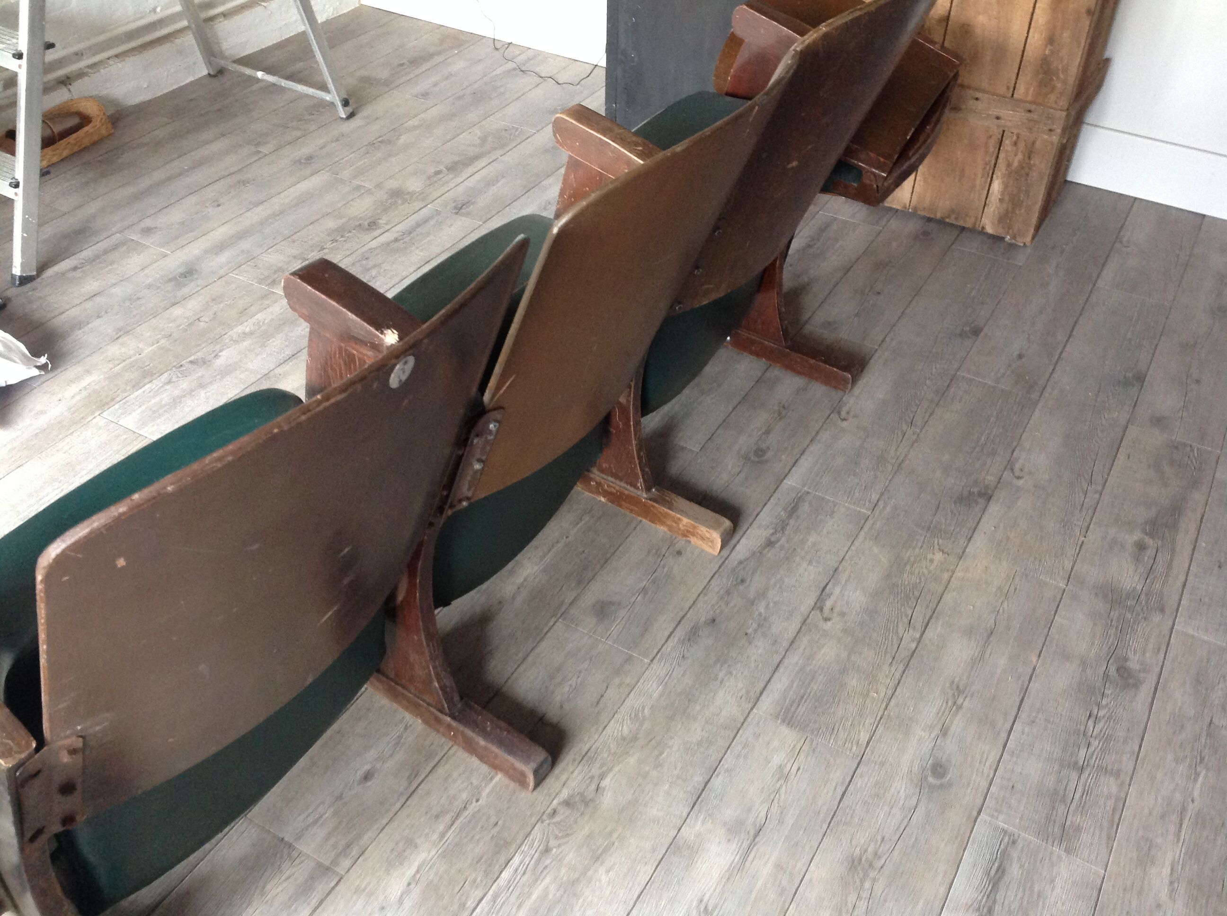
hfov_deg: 52.7
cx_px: 614
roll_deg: -1.7
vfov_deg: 40.6
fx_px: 1239
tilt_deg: -40.2
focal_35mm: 35
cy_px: 458
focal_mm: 4.28
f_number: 2.4
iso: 250
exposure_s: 1/15
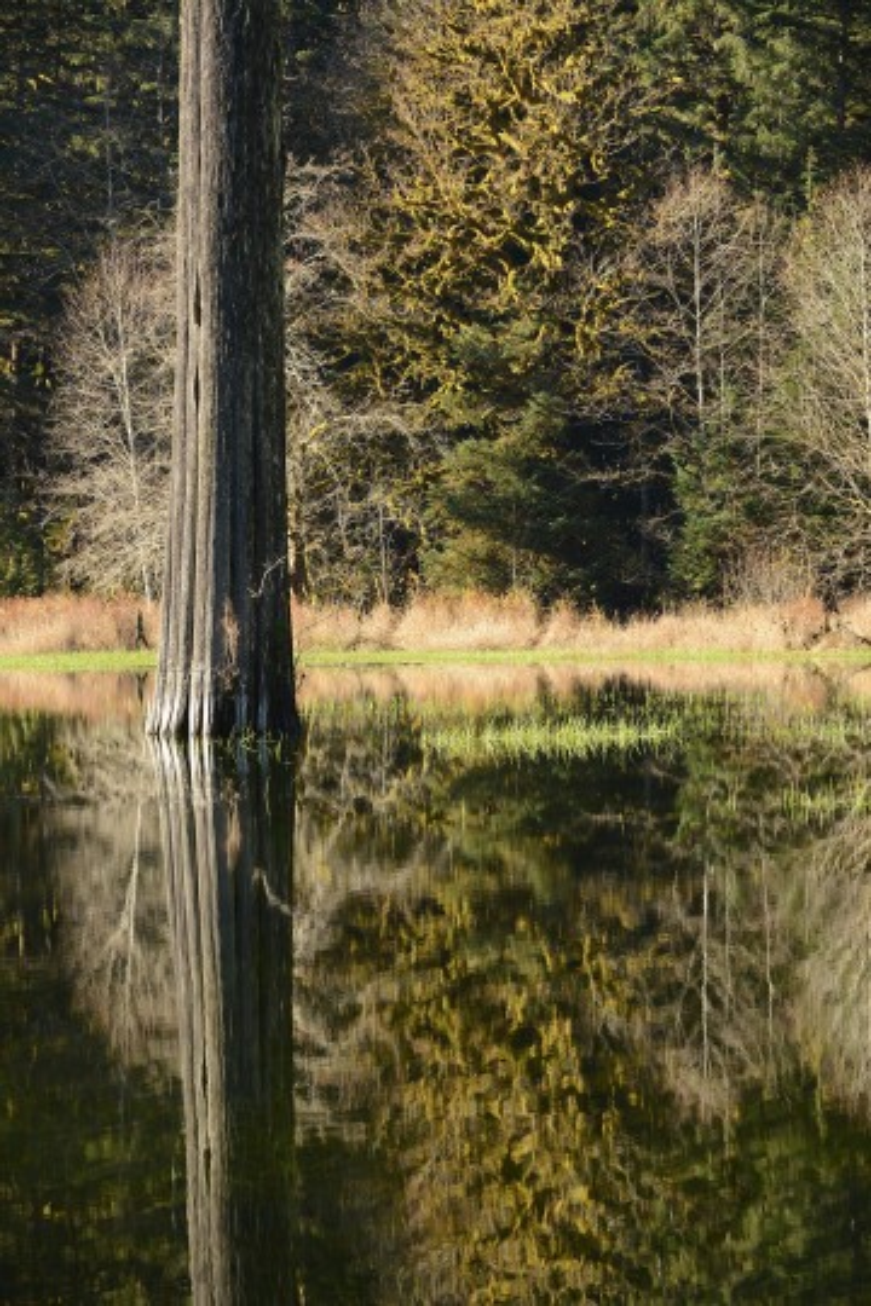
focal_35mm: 130
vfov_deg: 15.8
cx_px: 436
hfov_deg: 10.5
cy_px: 653
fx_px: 4718
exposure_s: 1/125
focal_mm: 130
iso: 320
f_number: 9
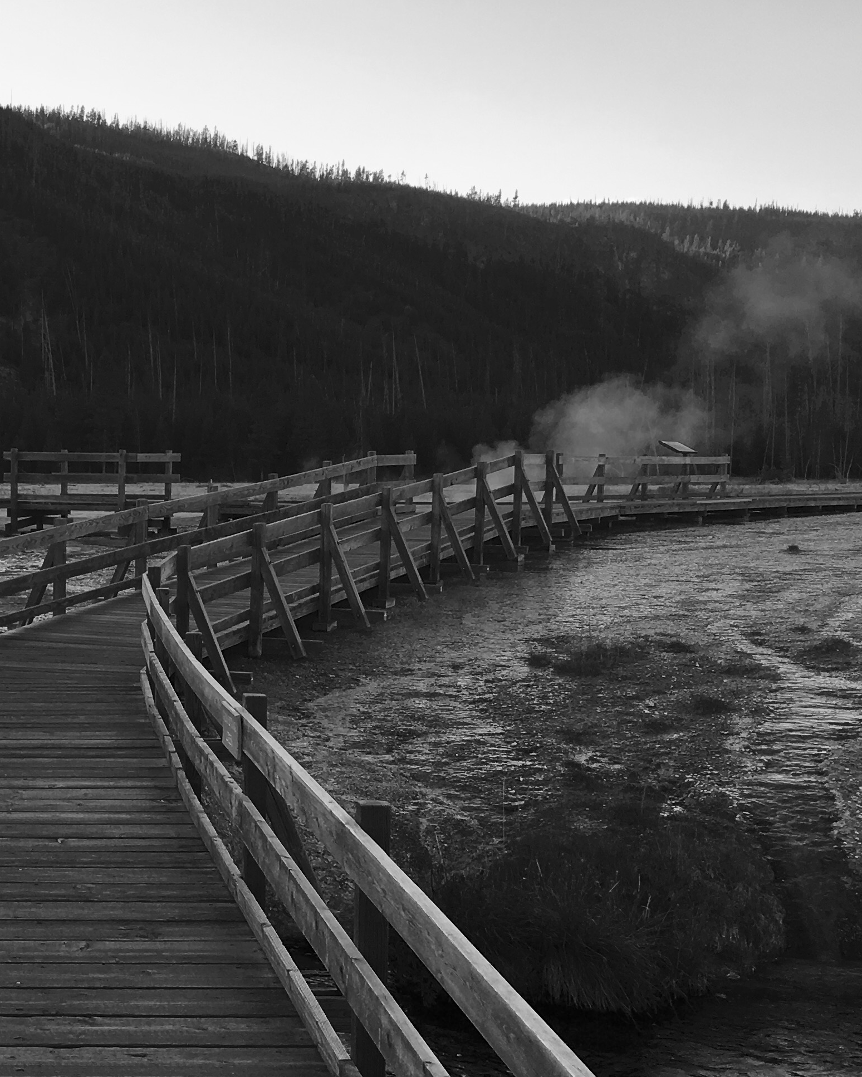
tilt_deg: -6.7
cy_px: 658
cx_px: 28
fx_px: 1881
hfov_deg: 24.8
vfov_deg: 31.8
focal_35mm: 59
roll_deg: -0.5
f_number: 2.2
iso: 25
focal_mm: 4.15
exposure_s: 1/565
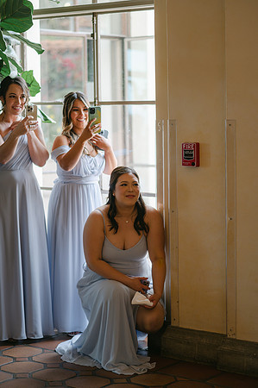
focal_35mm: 85
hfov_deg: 16.0
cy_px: 194
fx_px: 916
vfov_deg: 23.9
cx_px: 129
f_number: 2
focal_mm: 85
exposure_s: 1/200
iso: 100
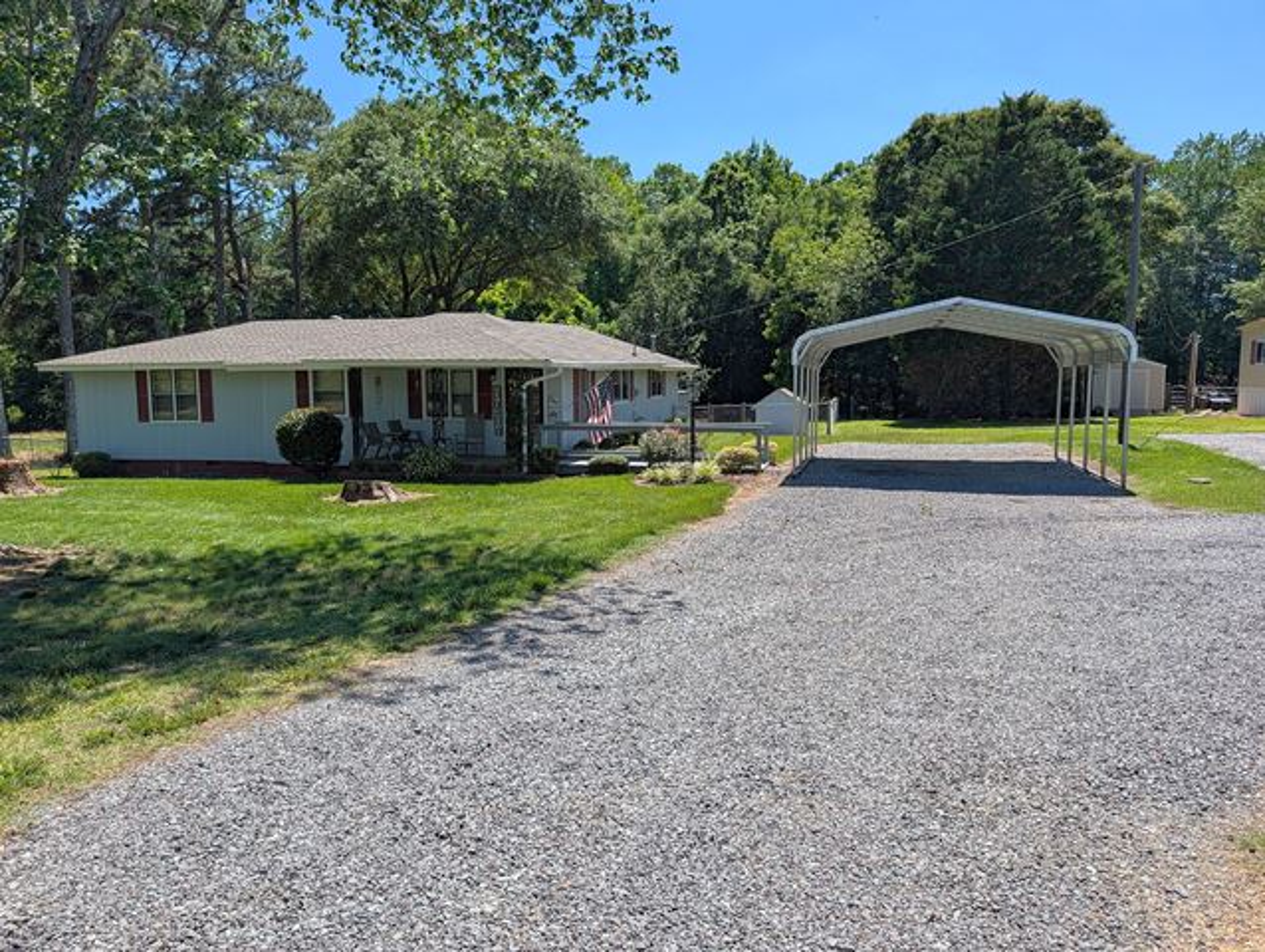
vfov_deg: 56.9
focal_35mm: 24
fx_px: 878
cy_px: 476
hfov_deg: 71.5
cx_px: 632
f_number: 1.68
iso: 22
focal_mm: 6.9
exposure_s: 1/1025
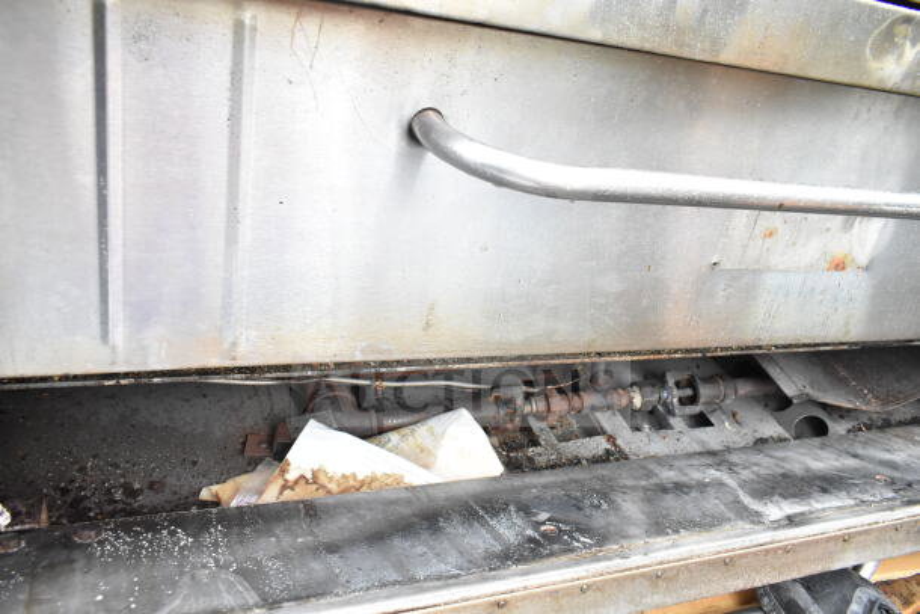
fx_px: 690
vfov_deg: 48.0
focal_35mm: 27
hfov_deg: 67.4
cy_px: 307
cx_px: 460
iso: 1600
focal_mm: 18
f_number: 5.6
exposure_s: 1/125
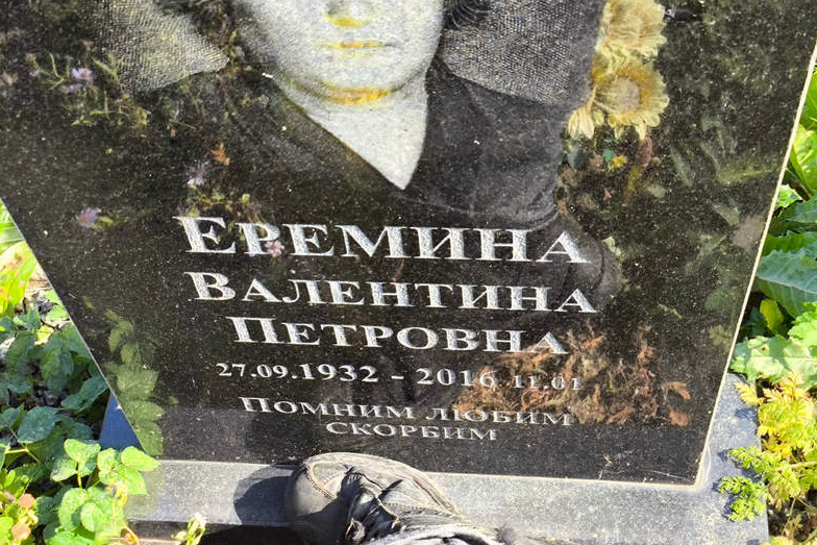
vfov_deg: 25.5
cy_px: 276
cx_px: 403
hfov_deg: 37.5
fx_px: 1203
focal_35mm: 53
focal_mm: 4.71
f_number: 1.7
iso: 50
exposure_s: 1/306
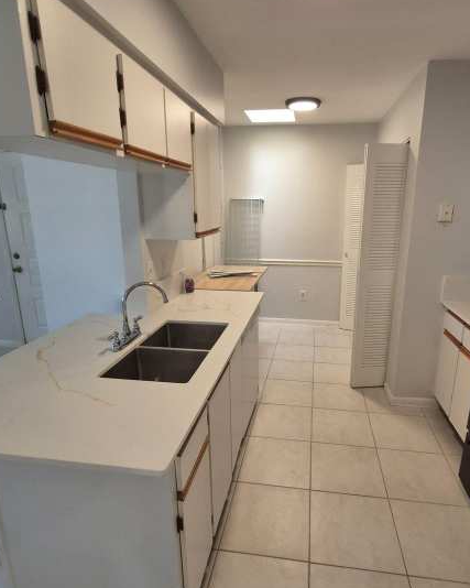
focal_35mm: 19
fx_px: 330
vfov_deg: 83.3
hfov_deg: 70.5
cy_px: 297
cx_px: 267
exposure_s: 1/60
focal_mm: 2.2
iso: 100
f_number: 2.2
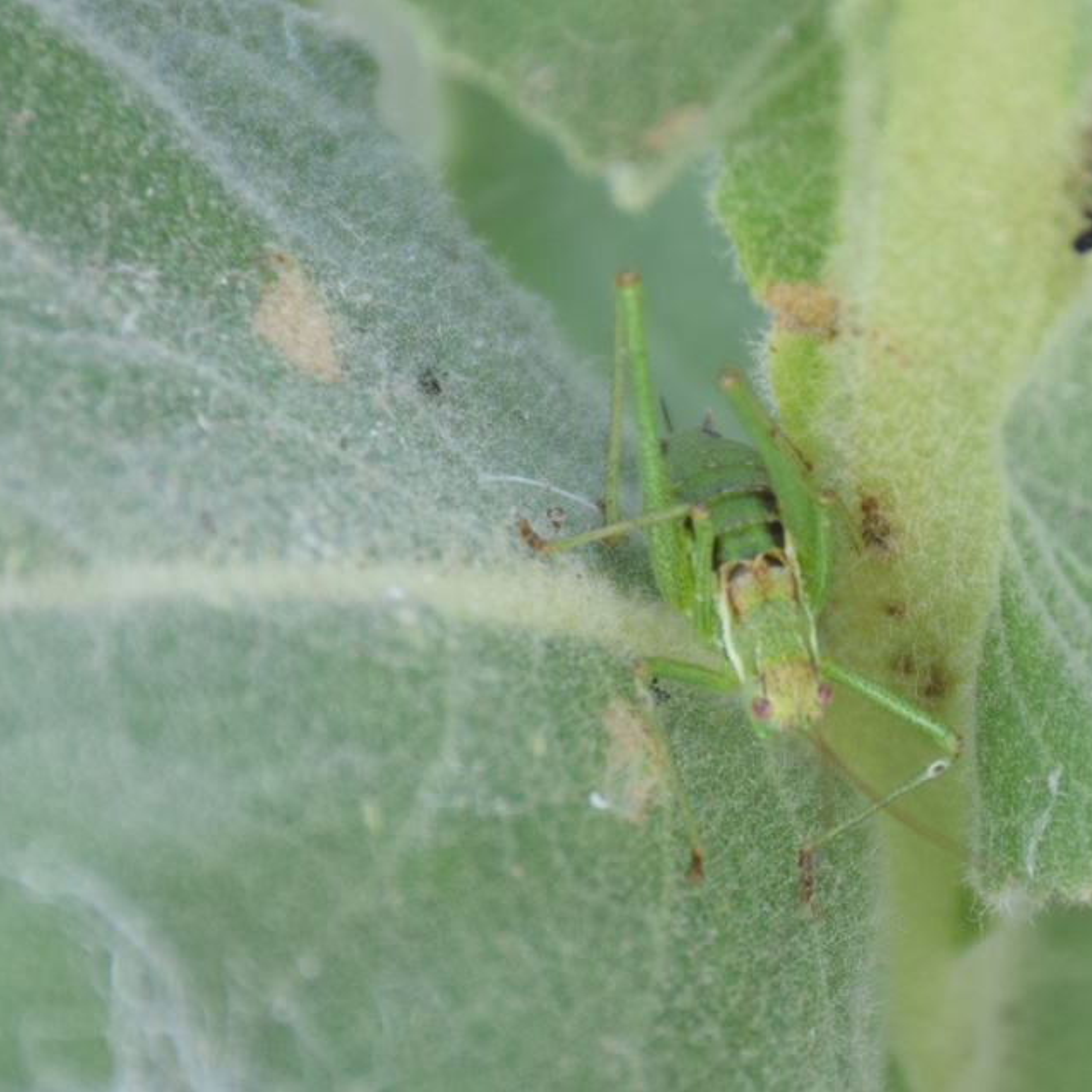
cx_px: 781
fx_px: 9601
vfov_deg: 6.5
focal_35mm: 269
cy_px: 547
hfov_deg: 6.5
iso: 320
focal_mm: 140
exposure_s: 1/250
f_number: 7.1
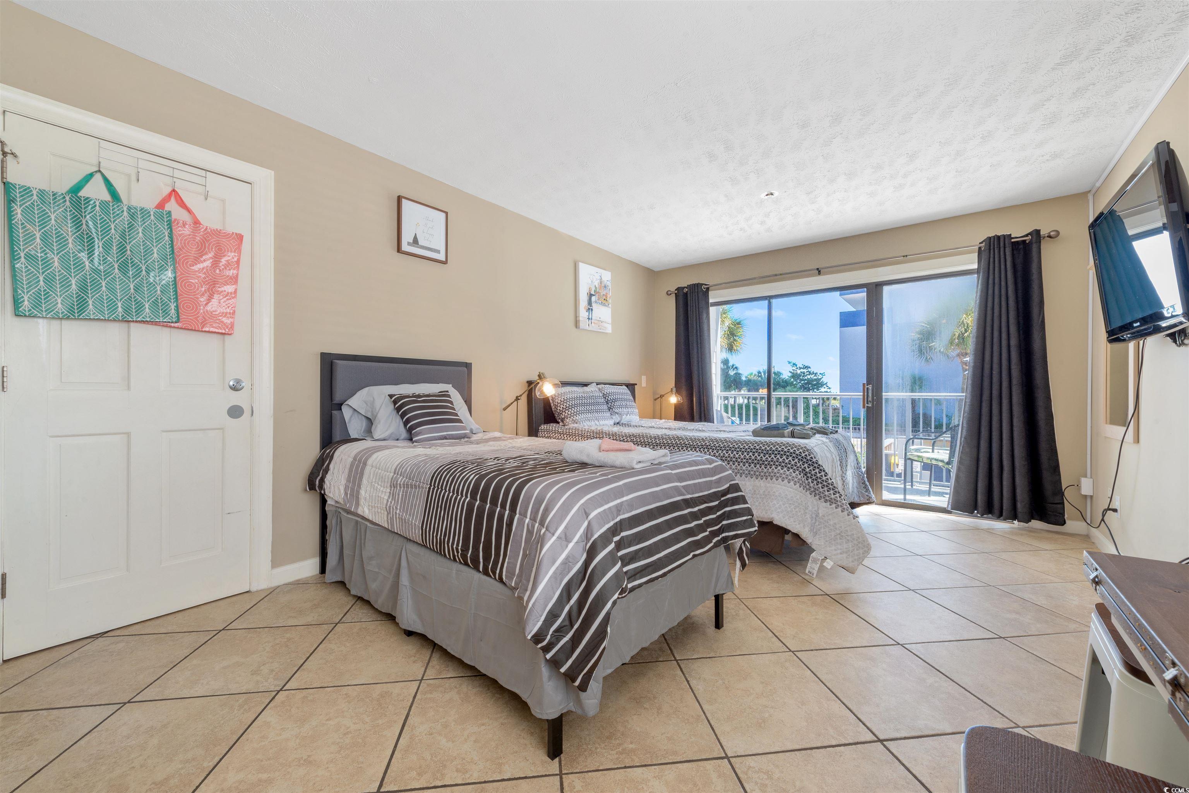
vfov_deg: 81.2
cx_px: 594
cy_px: 396
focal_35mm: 14
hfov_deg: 104.2
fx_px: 462
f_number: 11
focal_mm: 14
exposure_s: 1/3
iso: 320
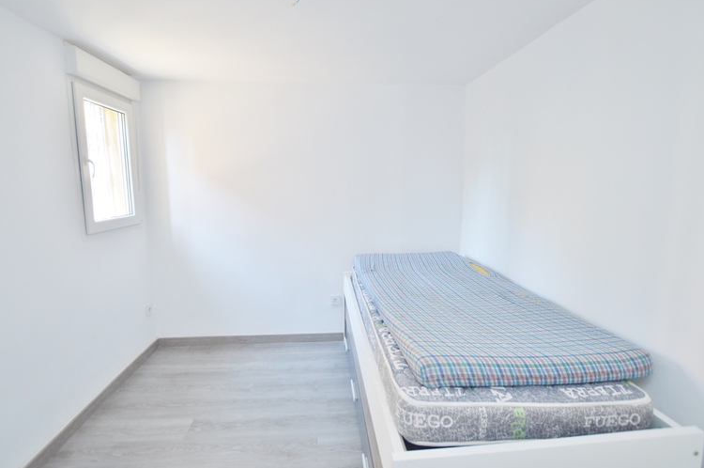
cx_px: 345
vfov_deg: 73.6
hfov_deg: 96.8
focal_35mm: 16
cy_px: 228
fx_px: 312
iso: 450
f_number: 3.5
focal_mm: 10
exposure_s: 1/60
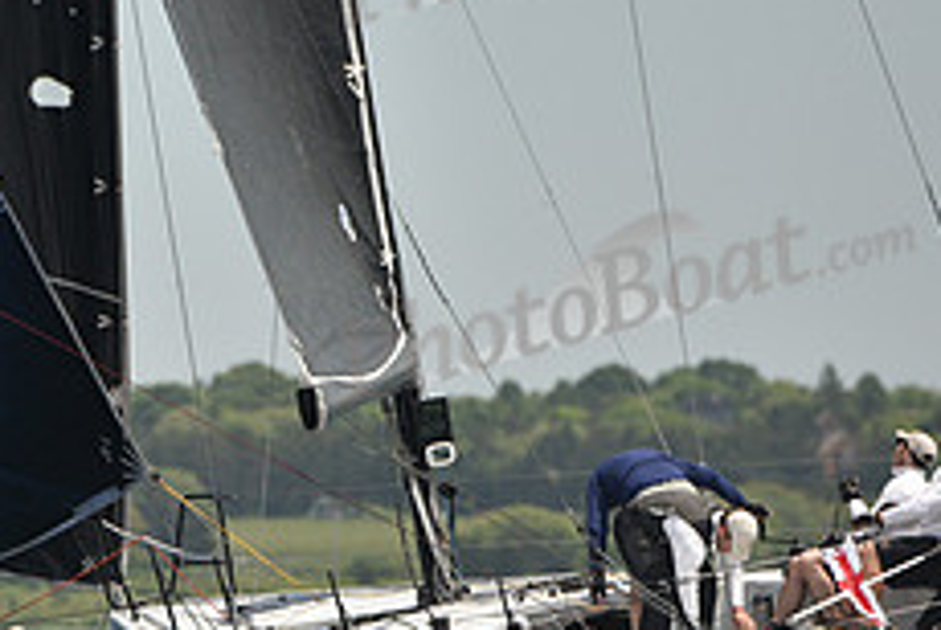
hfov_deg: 4.1
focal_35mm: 504
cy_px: 567
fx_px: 13191
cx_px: 131
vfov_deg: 2.7
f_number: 4
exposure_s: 1/8000
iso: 400
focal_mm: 200
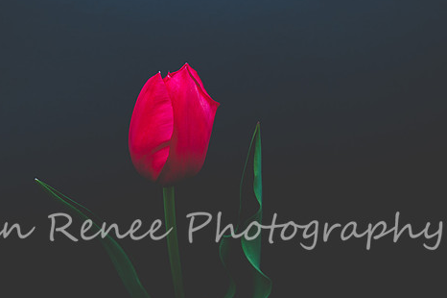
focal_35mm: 47
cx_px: 199
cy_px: 130
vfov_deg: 28.6
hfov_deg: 41.9
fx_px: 583
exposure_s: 1/200
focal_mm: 32
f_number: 8
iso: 400
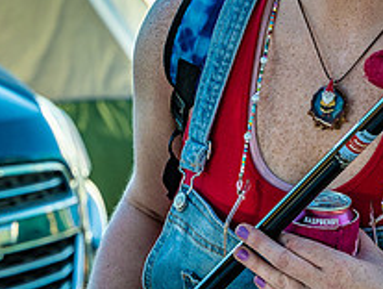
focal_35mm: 234
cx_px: 439
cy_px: -57
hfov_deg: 8.4
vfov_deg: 6.3
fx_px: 2594
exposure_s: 1/250
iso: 125
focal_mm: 58
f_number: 5
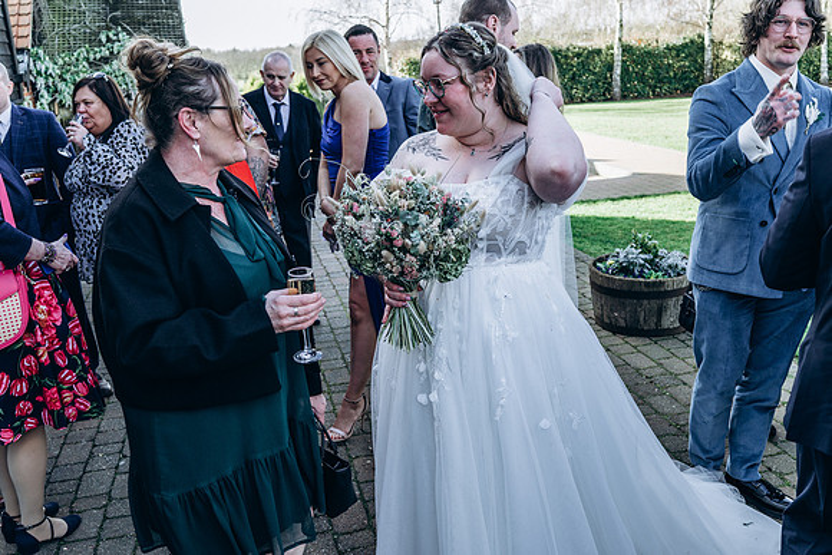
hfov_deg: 54.4
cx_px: 416
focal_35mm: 35
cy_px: 278
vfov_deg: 37.9
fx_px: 809
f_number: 5.6
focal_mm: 35
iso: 250
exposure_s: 1/200
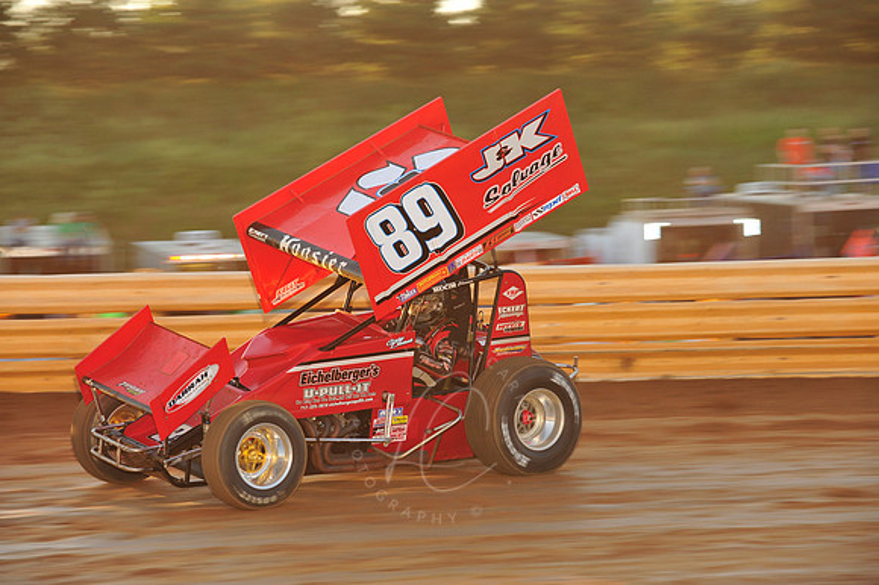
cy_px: 292
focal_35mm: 145
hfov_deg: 14.2
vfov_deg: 9.5
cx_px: 440
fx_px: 3538
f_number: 7.1
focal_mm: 145
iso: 640
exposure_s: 1/320
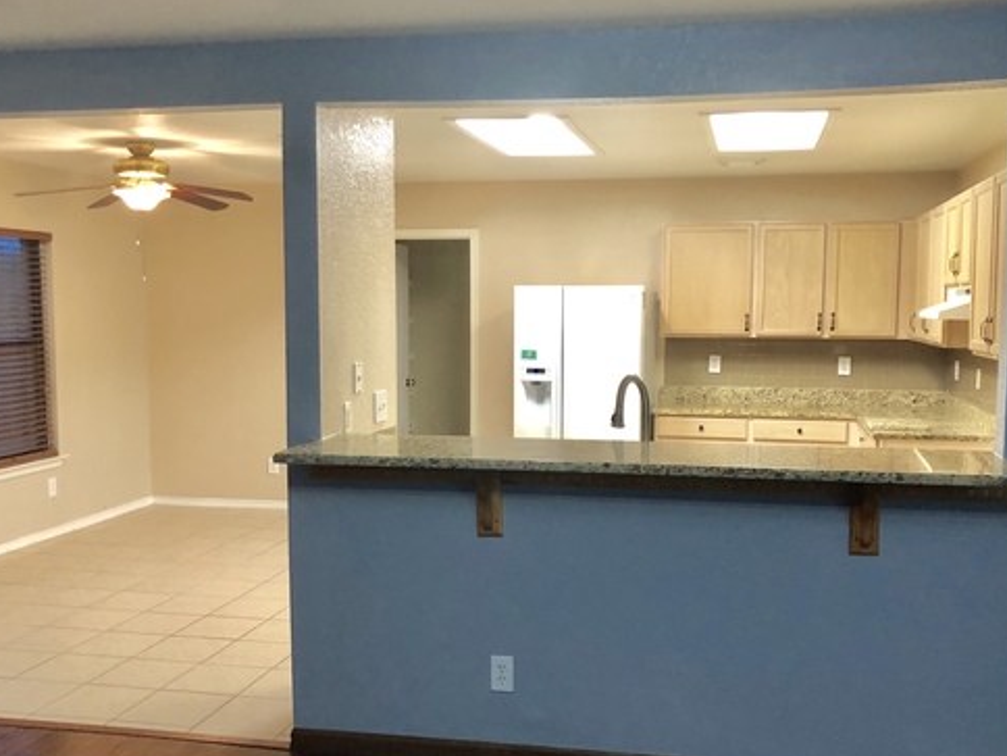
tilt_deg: -5.5
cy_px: 423
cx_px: 539
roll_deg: -0.5
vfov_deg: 38.6
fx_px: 1076
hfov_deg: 50.1
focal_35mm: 37
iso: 64
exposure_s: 1/15
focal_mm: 3.99
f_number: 1.8
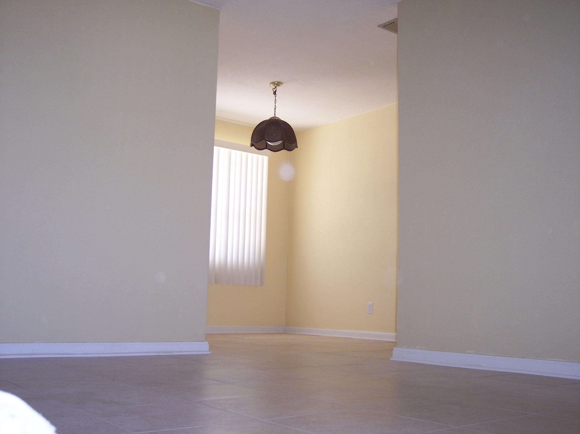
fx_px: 636
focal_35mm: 38
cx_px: 290
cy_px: 217
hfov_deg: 49.0
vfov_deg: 37.7
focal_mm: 8
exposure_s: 1/45
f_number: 2.8
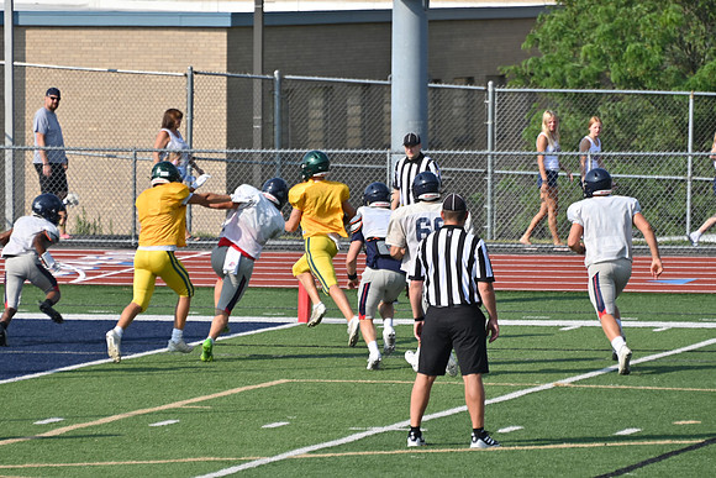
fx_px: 7460
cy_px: 239
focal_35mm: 375
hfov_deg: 5.5
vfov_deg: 3.7
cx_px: 358
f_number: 5.6
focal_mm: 250
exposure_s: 1/800
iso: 110
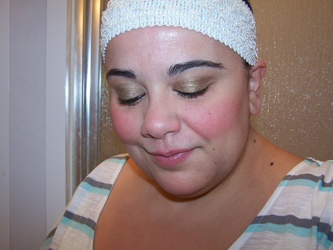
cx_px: 166
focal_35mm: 38
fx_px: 366
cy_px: 125
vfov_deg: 37.7
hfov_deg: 49.0
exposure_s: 1/60
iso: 80
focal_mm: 6.3
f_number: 2.8
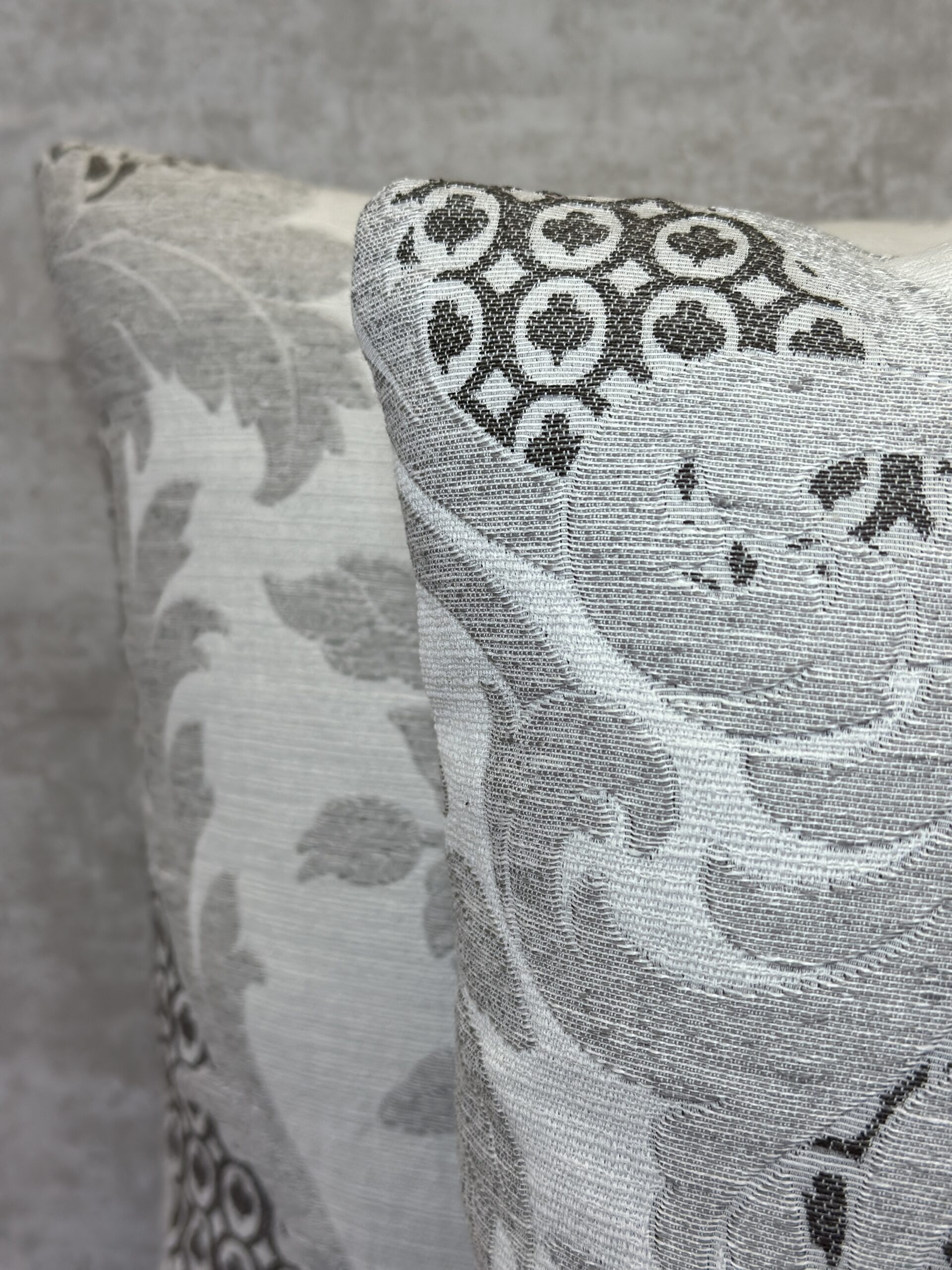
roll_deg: +1.5
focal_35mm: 48
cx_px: 476
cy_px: 635
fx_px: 1760
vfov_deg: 39.7
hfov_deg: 30.3
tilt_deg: -17.9
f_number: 1.78
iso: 80
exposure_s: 1/282
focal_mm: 6.86
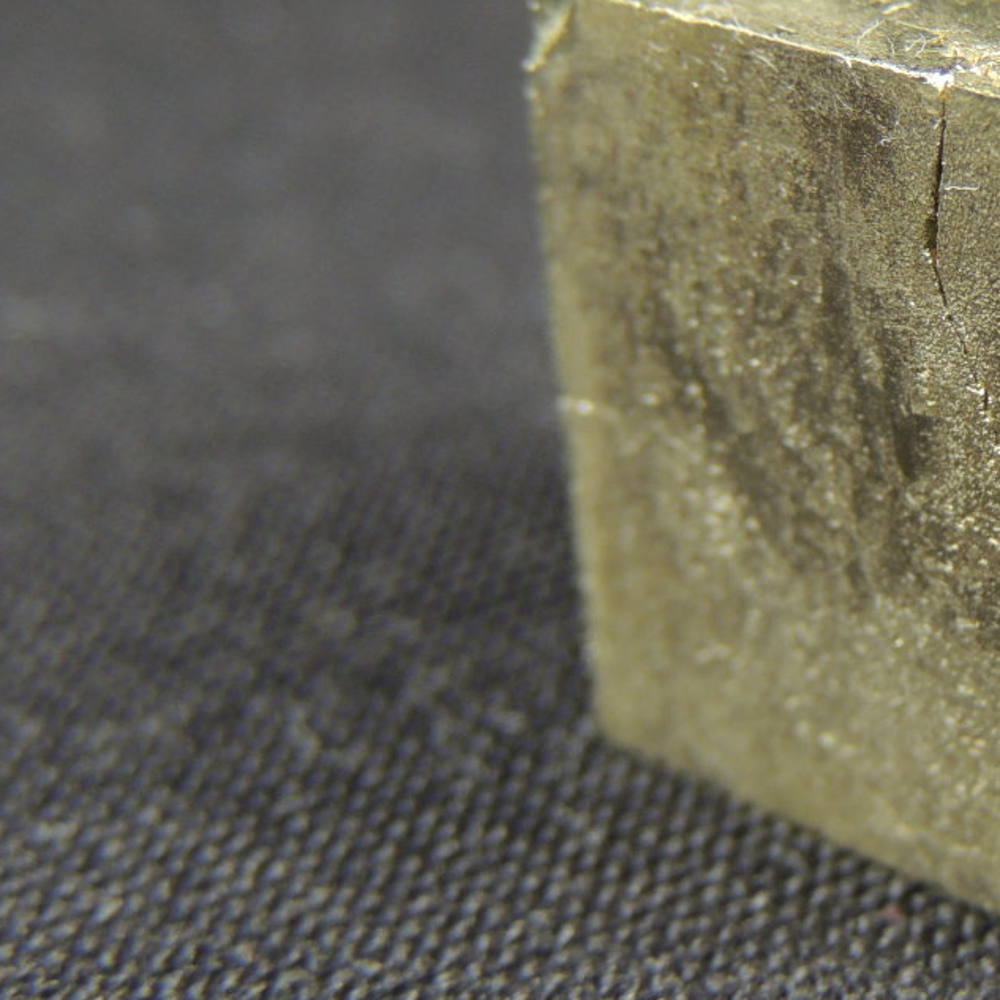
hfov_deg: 16.0
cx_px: 1141
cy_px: 385
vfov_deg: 16.6
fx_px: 3432
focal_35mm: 105
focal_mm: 8.3
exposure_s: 1/50
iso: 140
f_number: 3.5
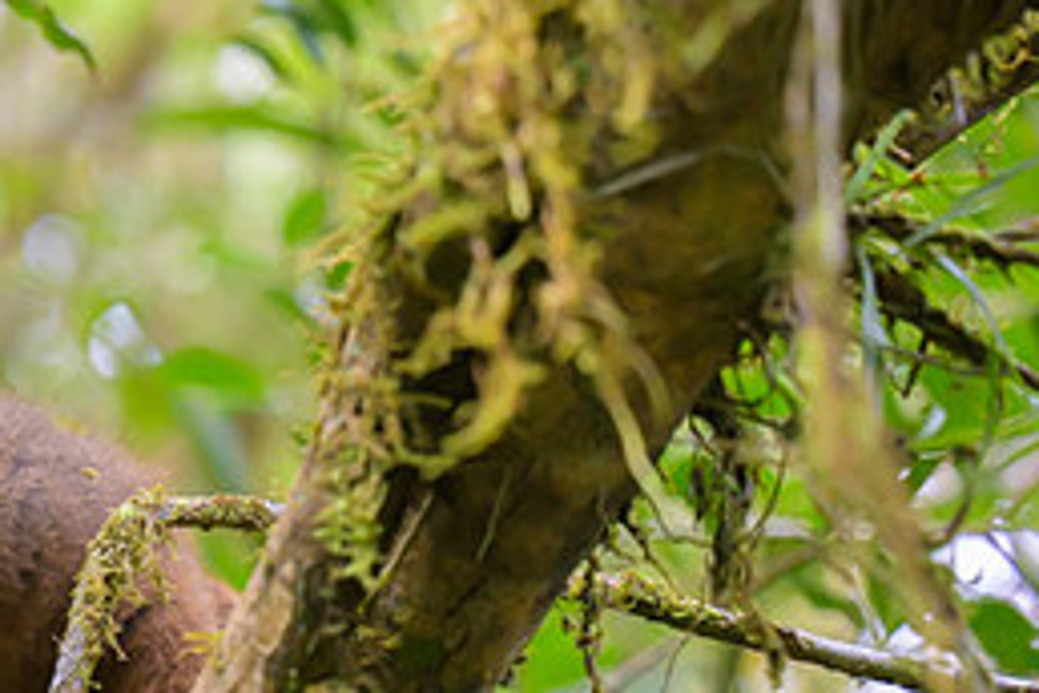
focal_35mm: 189
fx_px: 5454
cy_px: 581
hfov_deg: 10.7
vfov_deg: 7.3
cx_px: -211
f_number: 2.8
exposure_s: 1/800
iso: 3200
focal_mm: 70
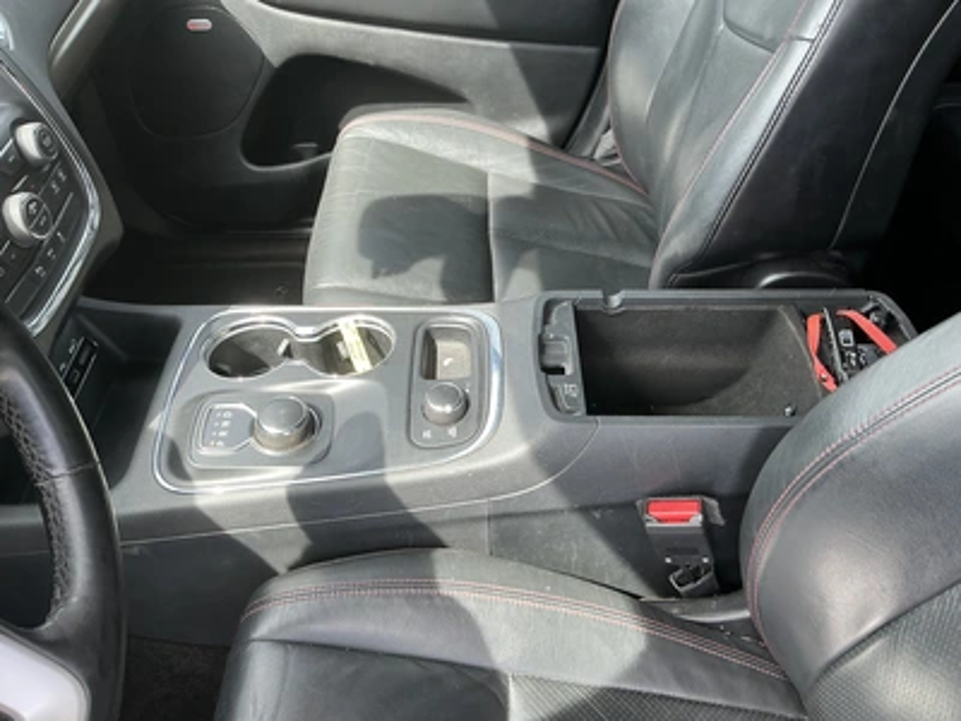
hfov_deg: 63.4
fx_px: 777
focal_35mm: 28
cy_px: 360
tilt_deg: -47.5
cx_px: 480
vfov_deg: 49.7
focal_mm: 3
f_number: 1.8
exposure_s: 1/122
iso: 32
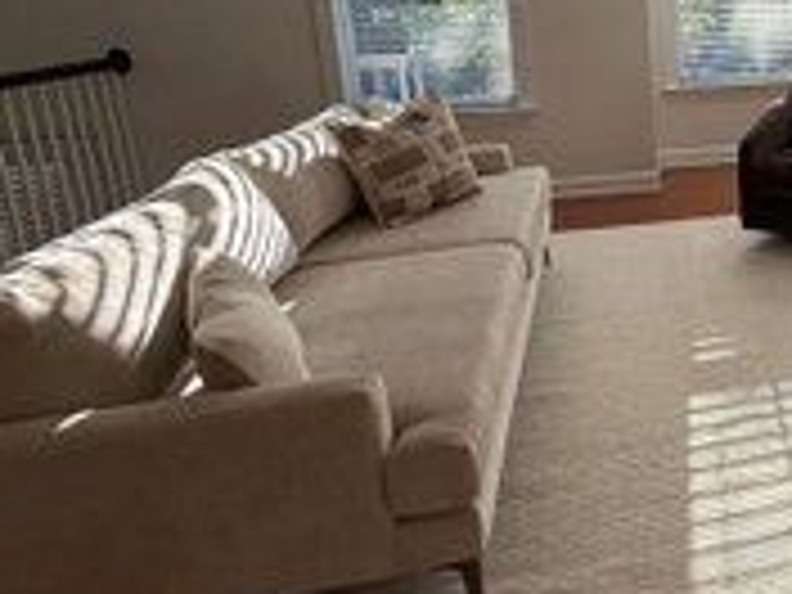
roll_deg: +0.5
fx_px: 778
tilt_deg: -11.5
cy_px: 135
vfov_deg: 40.4
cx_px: 844
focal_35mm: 34
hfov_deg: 43.5
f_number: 2.2
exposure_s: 1/328
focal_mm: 2.22
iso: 64
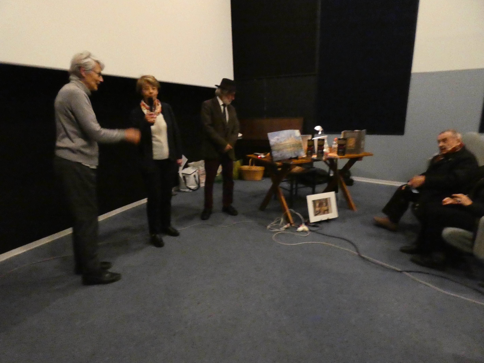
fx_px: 280
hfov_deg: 81.7
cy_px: 182
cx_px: 242
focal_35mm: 20
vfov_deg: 66.0
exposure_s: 1/30
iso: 3200
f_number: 2.8
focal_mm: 3.6
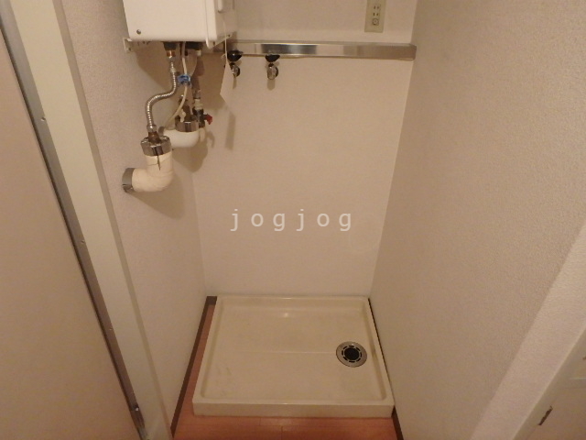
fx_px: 356
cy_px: 220
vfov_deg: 63.4
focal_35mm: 21
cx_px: 293
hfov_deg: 79.0
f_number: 3.5
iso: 800
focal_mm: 3.7
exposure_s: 1/25
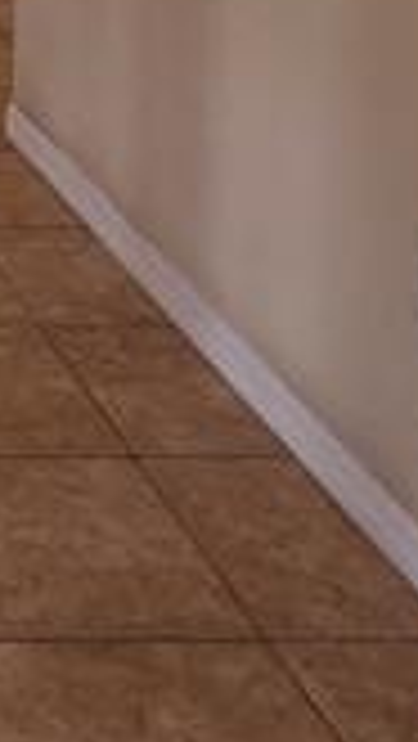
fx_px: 1731
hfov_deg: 11.4
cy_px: -283
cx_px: -593
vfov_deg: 21.3
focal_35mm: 88
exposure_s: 1/60
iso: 100
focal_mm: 2.2
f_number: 2.2
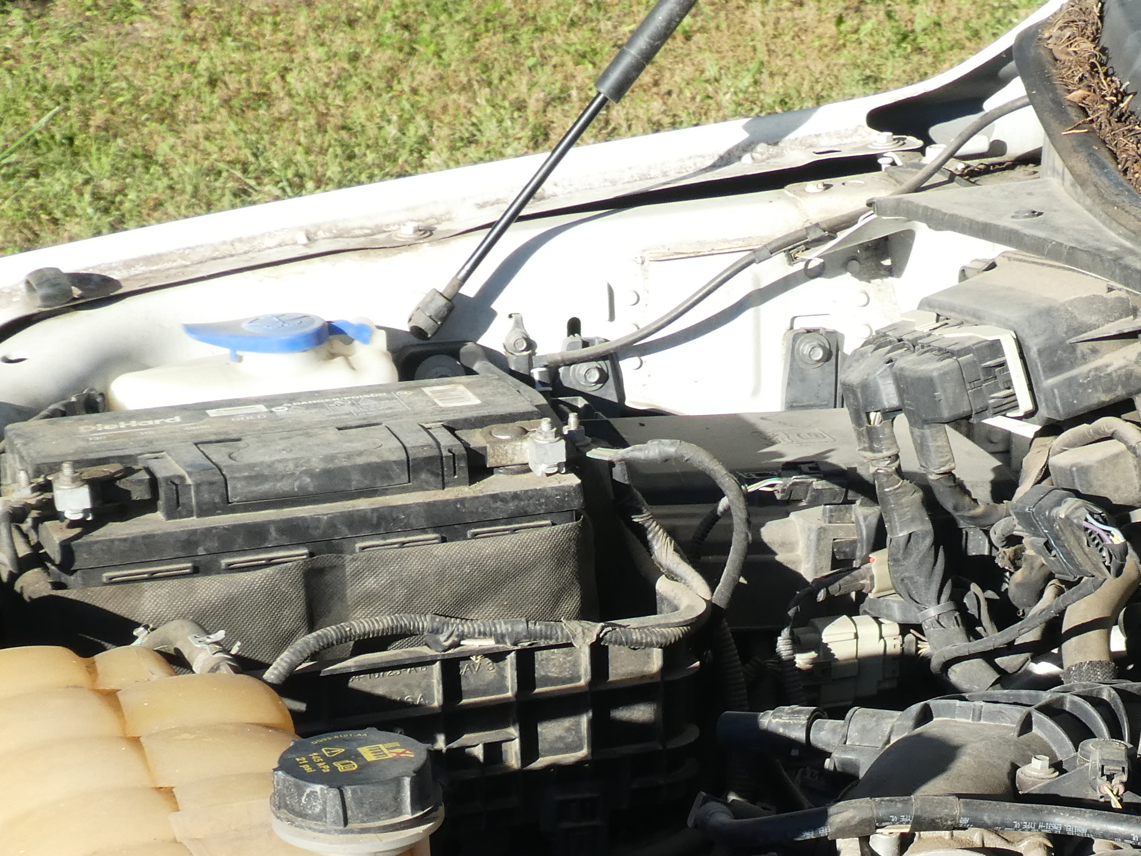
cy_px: 1002
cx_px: 1025
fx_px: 3691
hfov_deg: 17.3
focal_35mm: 112
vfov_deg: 12.9
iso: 80
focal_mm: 8.4
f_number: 4
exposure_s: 1/250
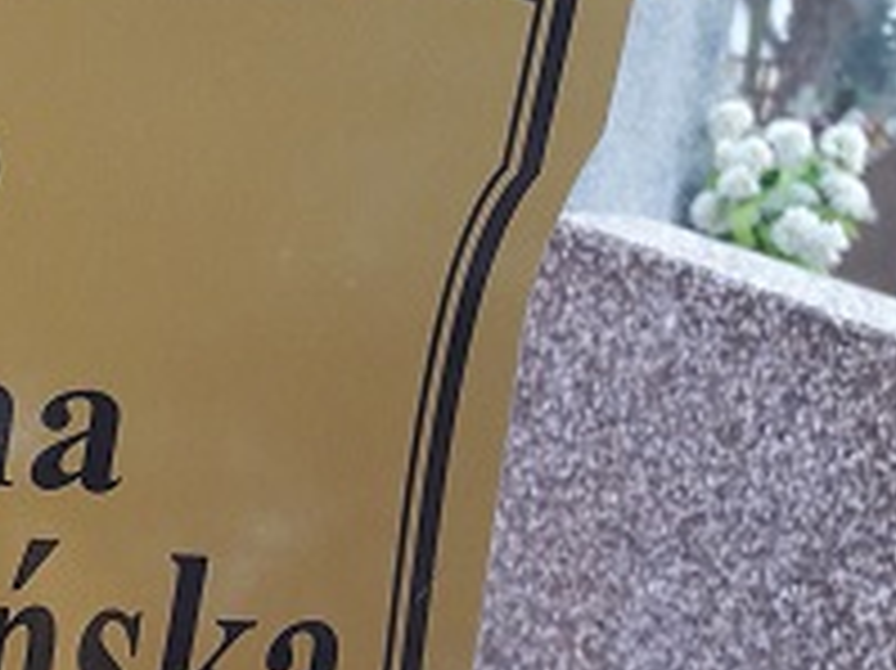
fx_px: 2328
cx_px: -311
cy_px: 580
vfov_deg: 16.2
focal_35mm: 90
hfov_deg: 19.8
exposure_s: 1/139
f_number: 1.9
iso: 40
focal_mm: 3.7
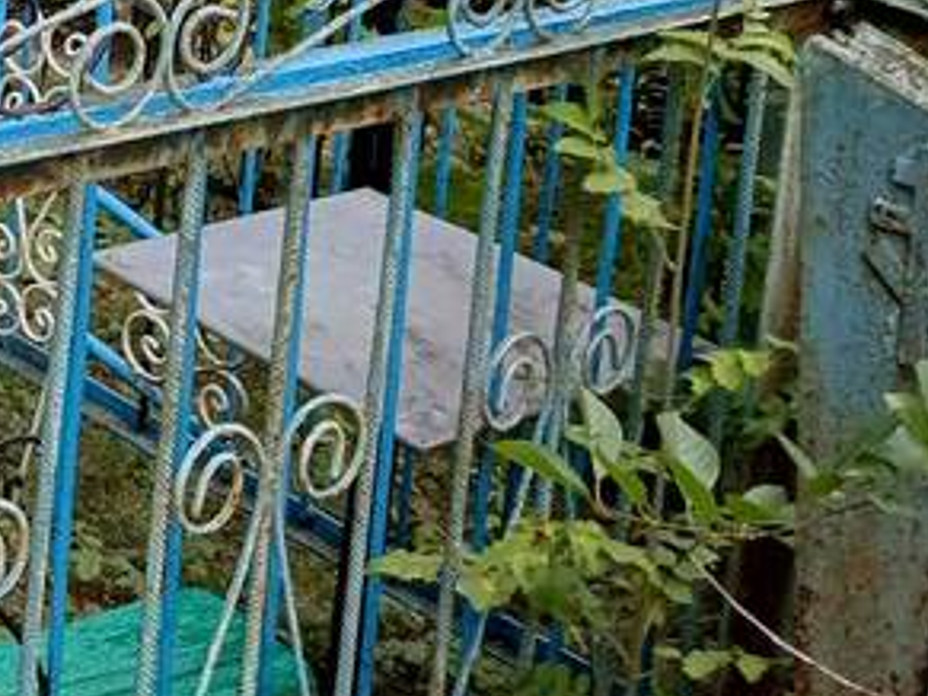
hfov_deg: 18.5
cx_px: -635
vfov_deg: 15.7
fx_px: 2358
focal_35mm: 88
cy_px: -275
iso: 112
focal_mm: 4.76
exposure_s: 1/155
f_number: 1.69
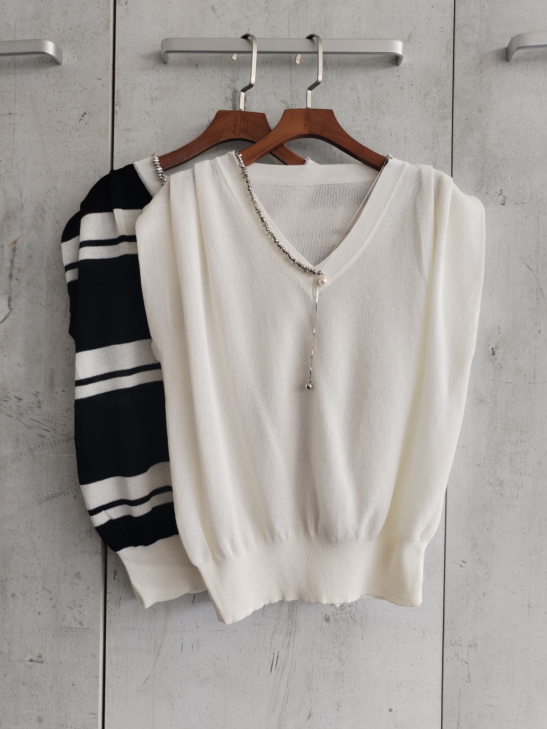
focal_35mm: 29
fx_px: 611
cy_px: 364
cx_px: 274
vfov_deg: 61.7
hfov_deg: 48.2
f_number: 1.8
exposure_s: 1/124
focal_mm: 4.75
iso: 100
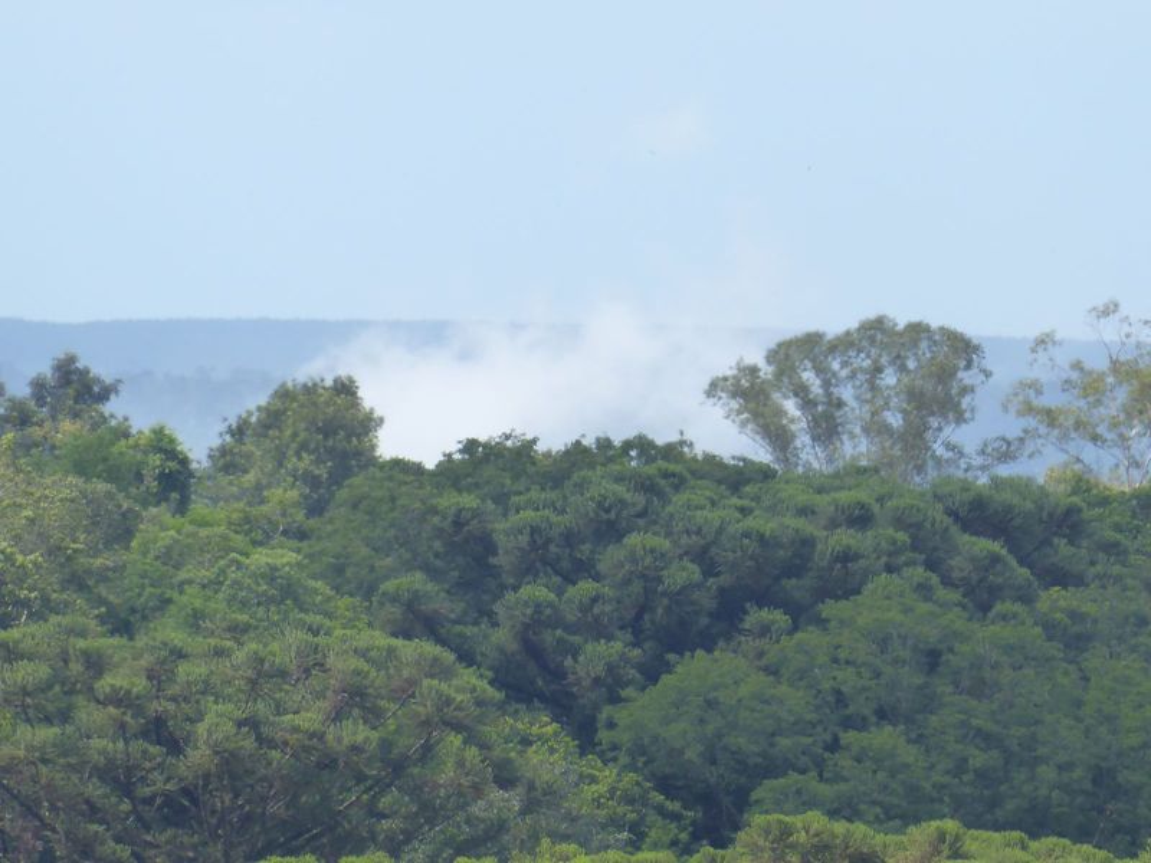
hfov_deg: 1.7
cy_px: 432
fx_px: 39269
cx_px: 576
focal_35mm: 1181
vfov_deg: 1.3
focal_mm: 129
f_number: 6.4
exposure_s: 1/200
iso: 125
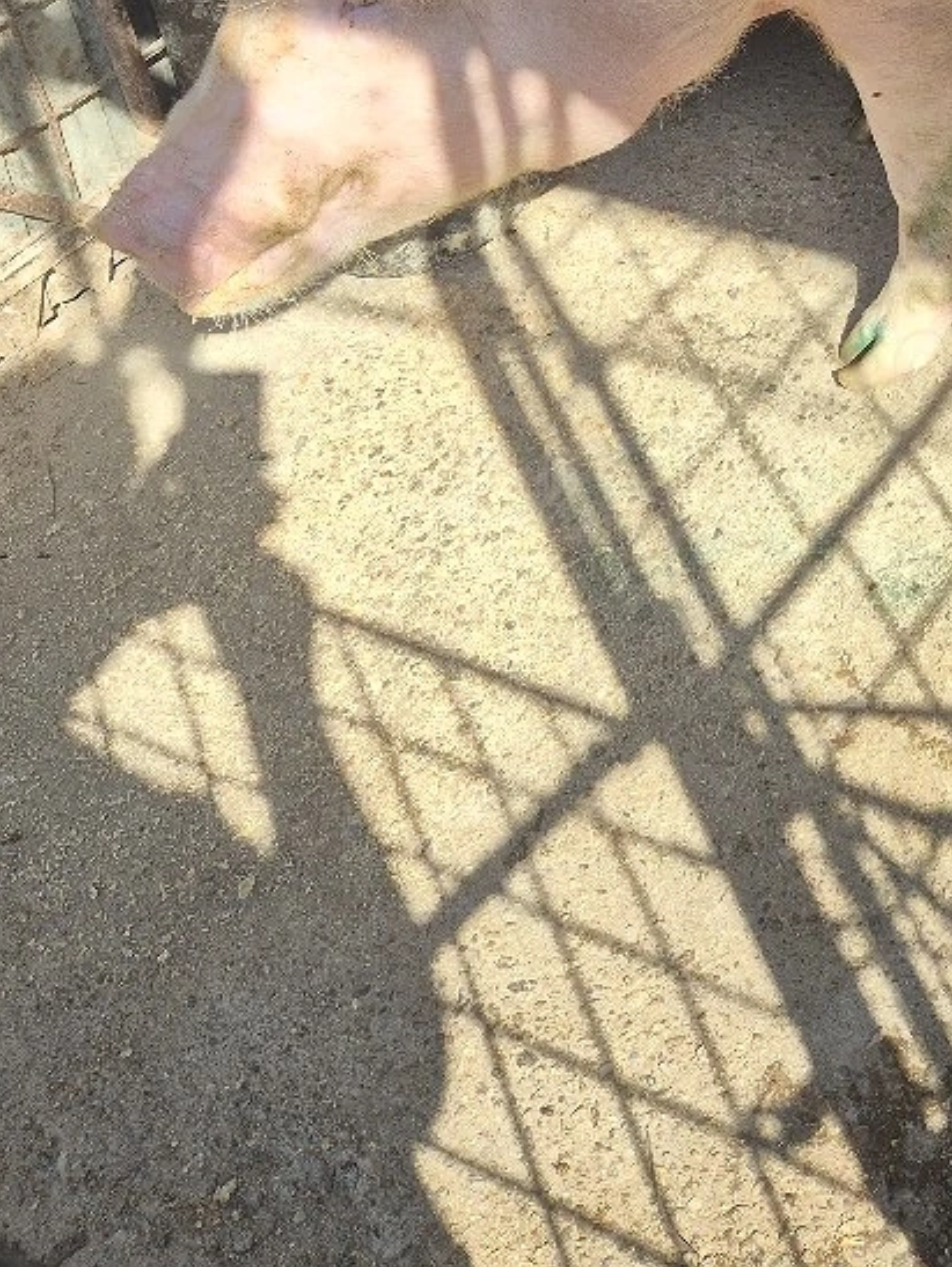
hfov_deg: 24.4
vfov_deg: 30.8
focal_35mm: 56
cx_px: 1054
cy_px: -108
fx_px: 2051
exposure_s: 1/625
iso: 25
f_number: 1.8
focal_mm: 5.4
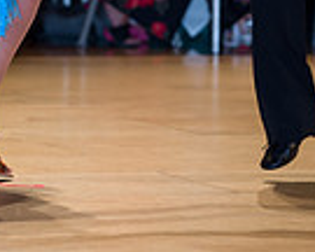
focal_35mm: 515
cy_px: -114
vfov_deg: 3.0
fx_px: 4801
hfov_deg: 3.8
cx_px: 20
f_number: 3.5
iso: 400
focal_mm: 165
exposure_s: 1/250
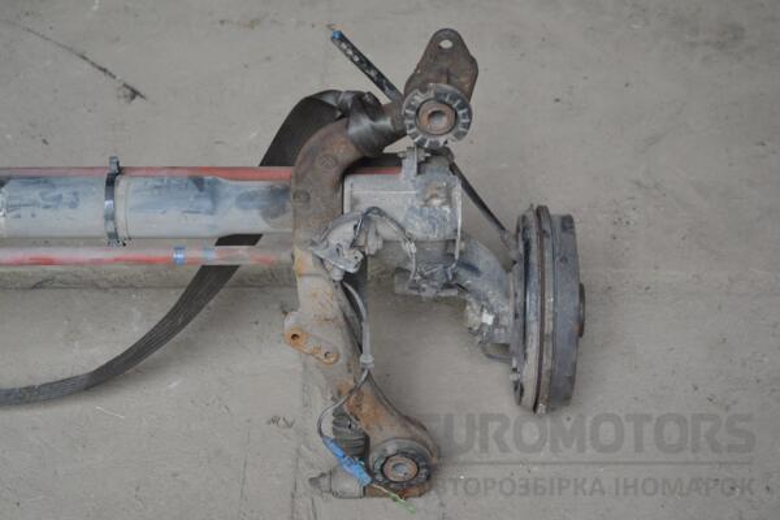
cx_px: 390
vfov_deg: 20.6
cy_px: 260
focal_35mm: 66
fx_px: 1430
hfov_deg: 30.5
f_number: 5.3
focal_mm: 44
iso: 500
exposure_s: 1/60
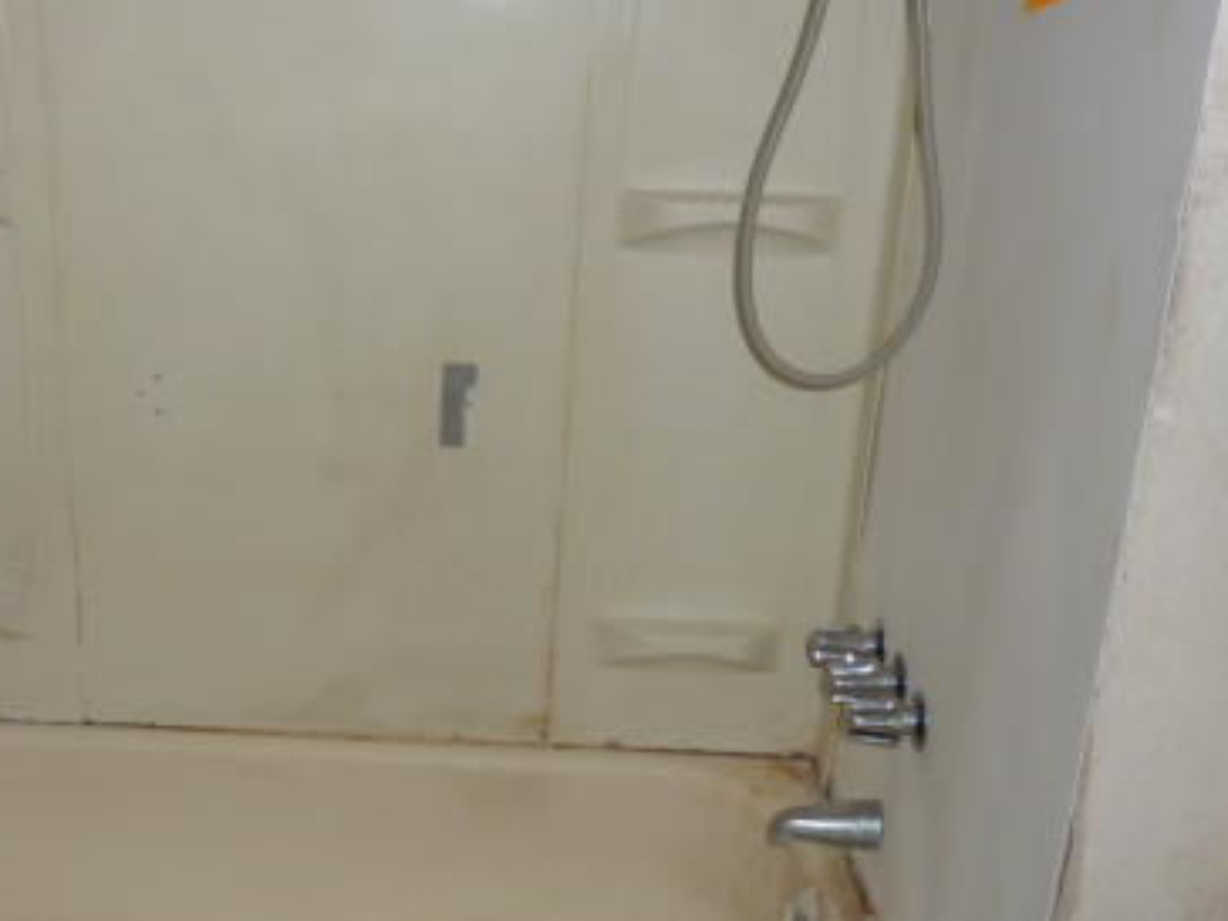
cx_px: 398
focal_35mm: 44
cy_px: 509
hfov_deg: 42.3
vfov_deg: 32.8
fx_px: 1561
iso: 100
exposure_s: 1/30
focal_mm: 4.1
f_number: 3.3
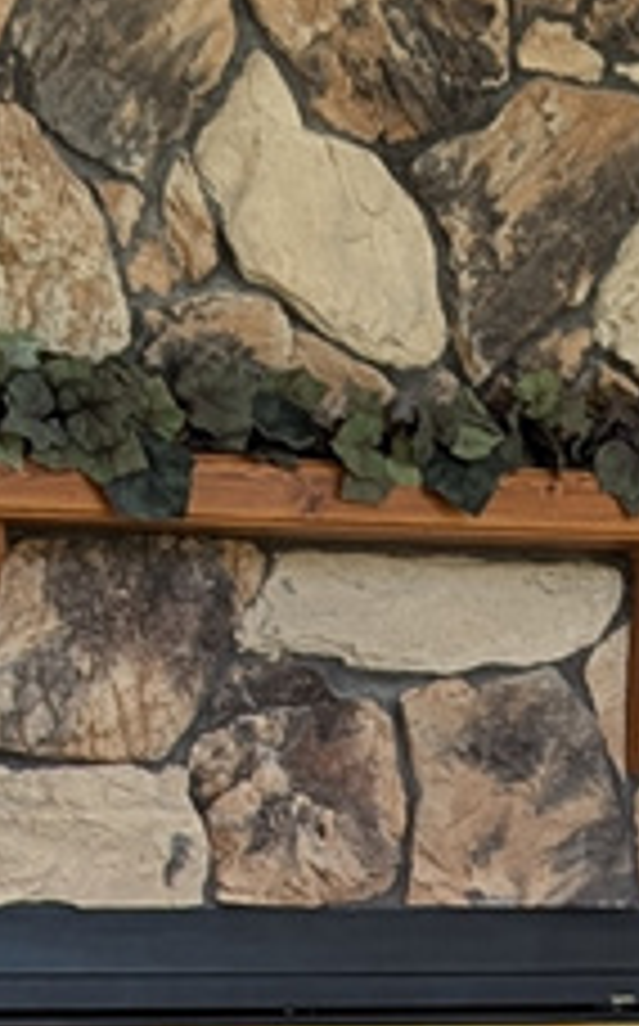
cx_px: 857
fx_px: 4805
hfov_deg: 7.5
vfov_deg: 11.9
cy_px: 1210
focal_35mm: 172
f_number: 1.85
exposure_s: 1/67.6
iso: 41
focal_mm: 6.81
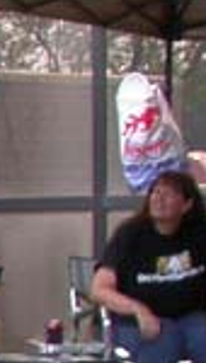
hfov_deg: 3.7
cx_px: -1003
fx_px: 2723
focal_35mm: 282
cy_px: 682
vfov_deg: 7.4
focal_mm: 7.85
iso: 100
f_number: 6
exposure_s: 1/239
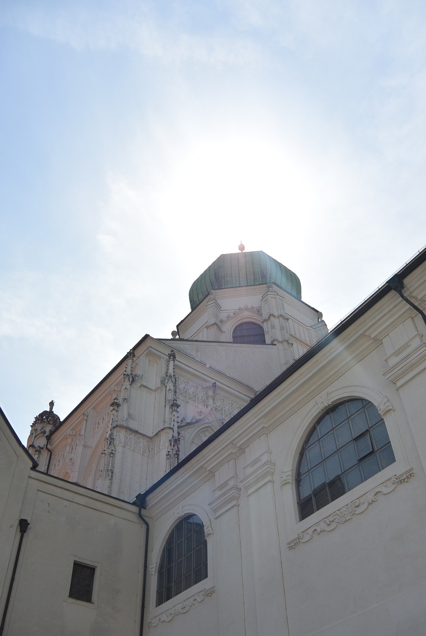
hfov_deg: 41.2
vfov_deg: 58.7
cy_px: 318
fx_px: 566
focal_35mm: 32
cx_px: 213
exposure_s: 1/2000
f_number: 4
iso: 100
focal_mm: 12
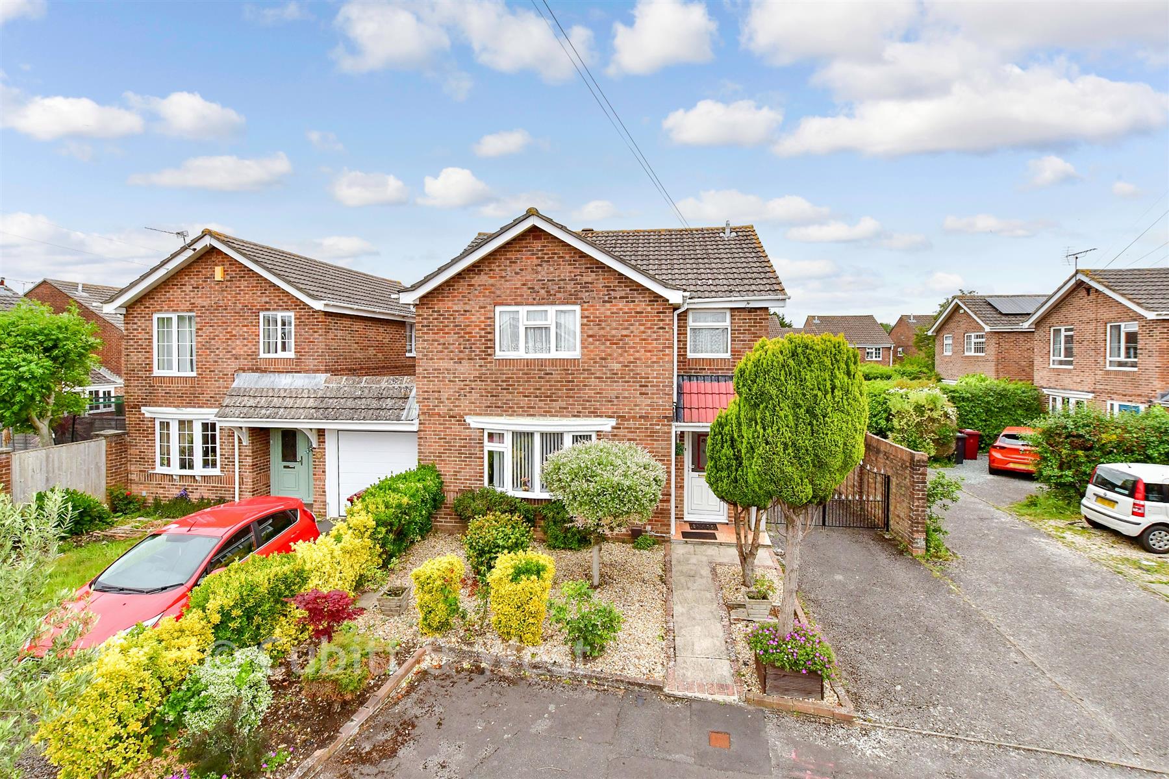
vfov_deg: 77.3
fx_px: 487
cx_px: 584
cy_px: 390
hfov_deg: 100.4
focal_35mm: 15
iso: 1250
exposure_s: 1/1250
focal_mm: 10
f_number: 8
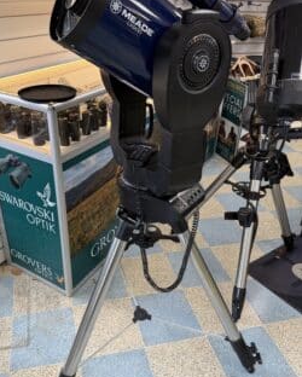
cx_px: 122
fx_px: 335
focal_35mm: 30
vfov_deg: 58.7
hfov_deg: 48.3
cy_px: 201
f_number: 1.78
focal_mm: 6.76
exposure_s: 1/100
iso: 80
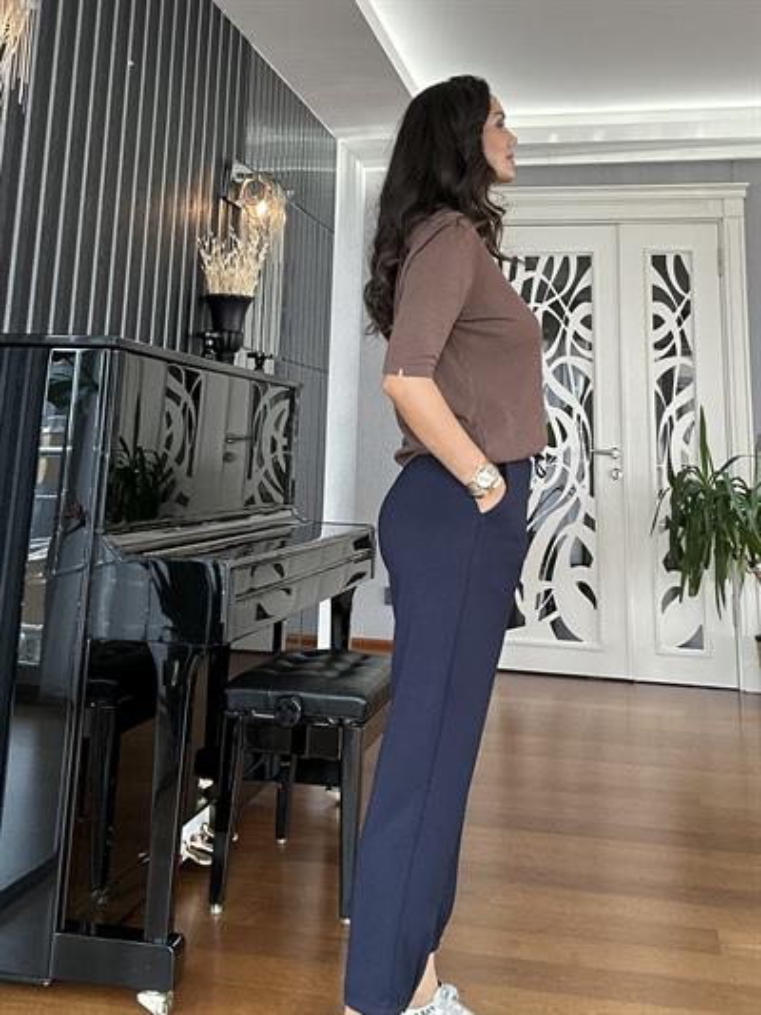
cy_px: 508
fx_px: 879
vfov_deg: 60.0
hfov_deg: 46.8
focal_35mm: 30
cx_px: 380
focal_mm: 2.69
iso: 80
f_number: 1.9
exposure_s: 1/87
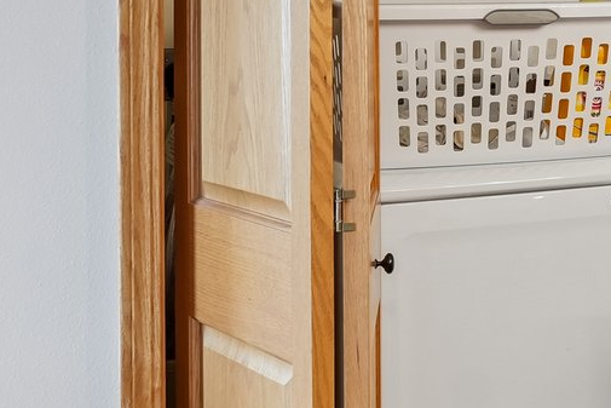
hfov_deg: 24.2
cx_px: 653
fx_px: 1342
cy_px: -19
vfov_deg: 16.8
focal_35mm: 79
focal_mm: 19.5
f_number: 5
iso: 320
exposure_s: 1/10
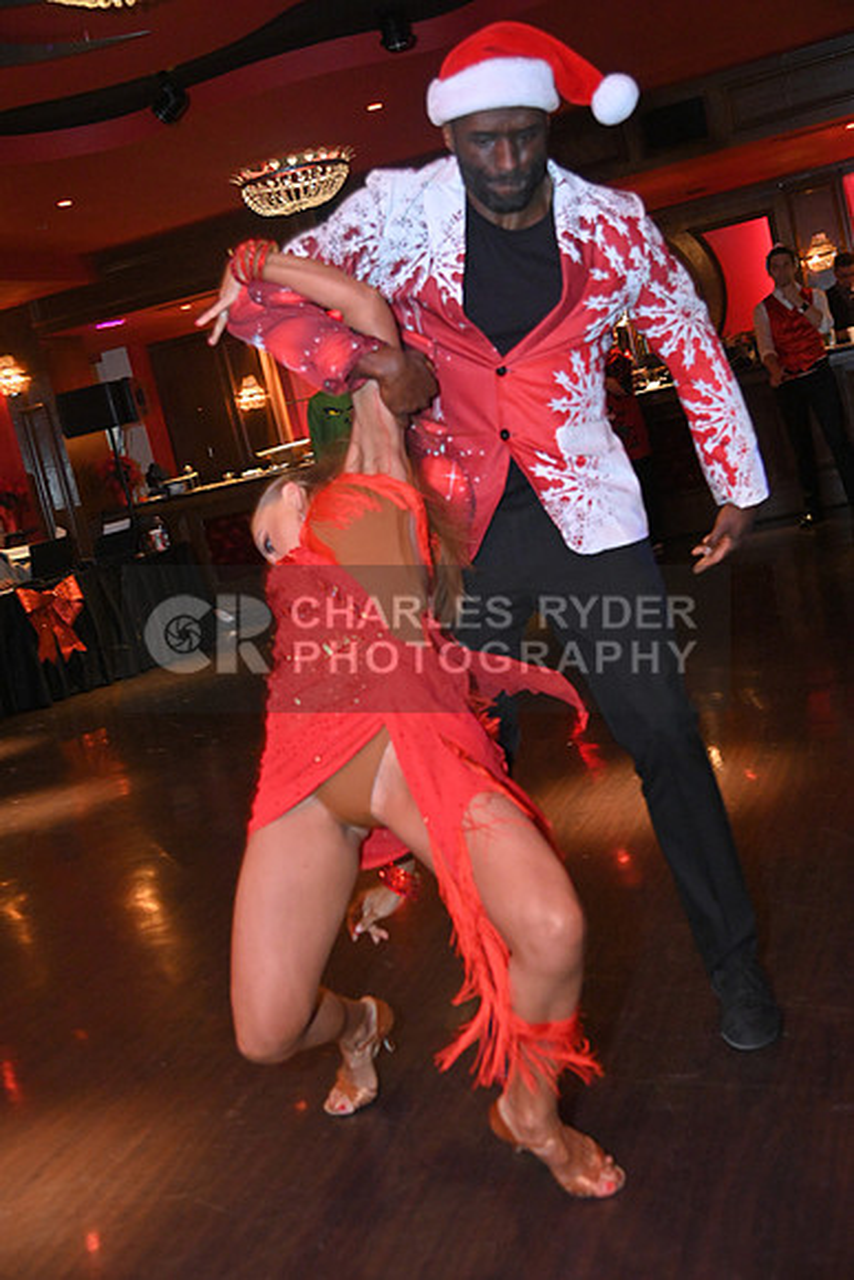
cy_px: 640
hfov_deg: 30.5
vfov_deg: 44.5
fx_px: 1565
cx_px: 427
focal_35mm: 44
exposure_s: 1/100
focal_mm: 44
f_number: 4
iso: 4000
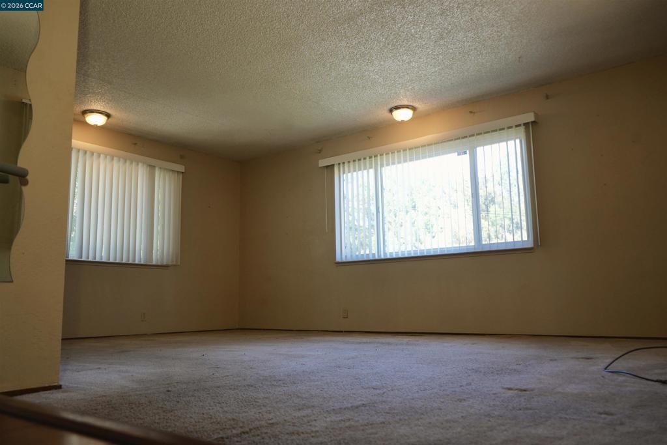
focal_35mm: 28
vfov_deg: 46.4
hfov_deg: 65.5
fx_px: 519
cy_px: 222
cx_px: 334
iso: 640
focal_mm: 28
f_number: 4
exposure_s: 1/160
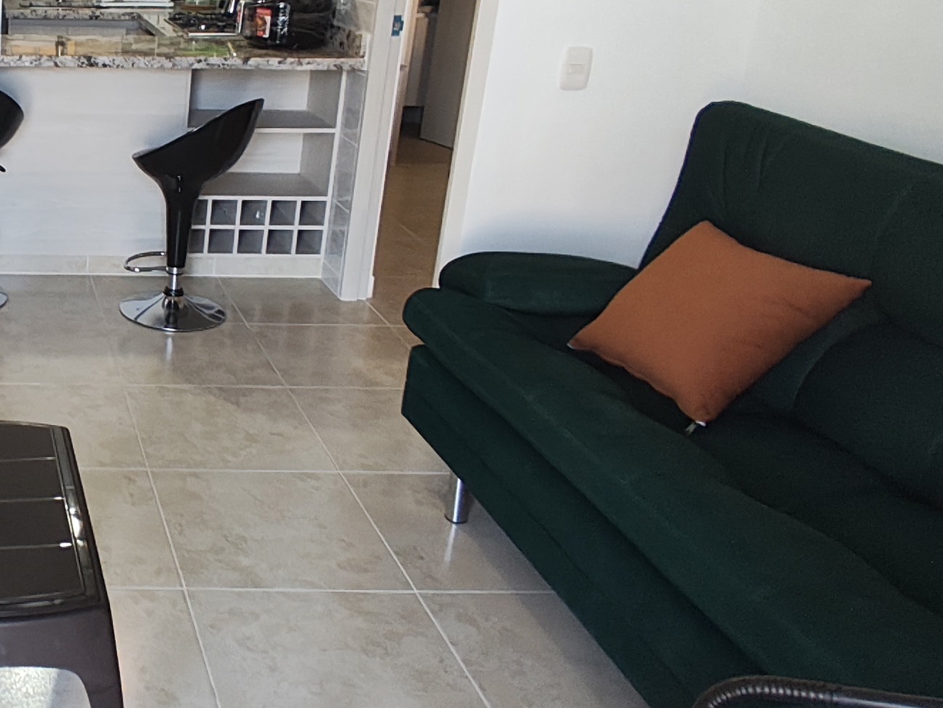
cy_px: 264
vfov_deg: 37.5
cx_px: -18
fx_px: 1036
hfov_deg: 41.9
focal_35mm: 38
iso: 250
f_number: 2.2
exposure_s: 1/60
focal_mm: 1.65
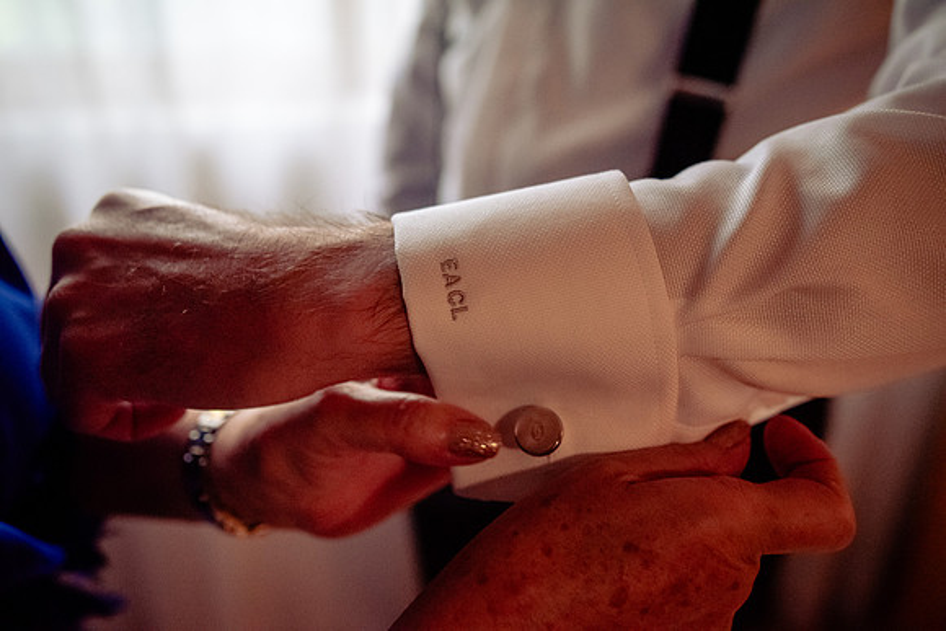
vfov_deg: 37.9
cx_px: 473
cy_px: 316
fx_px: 920
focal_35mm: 35
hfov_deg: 54.4
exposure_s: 1/160
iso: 6400
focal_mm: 35
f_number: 3.5
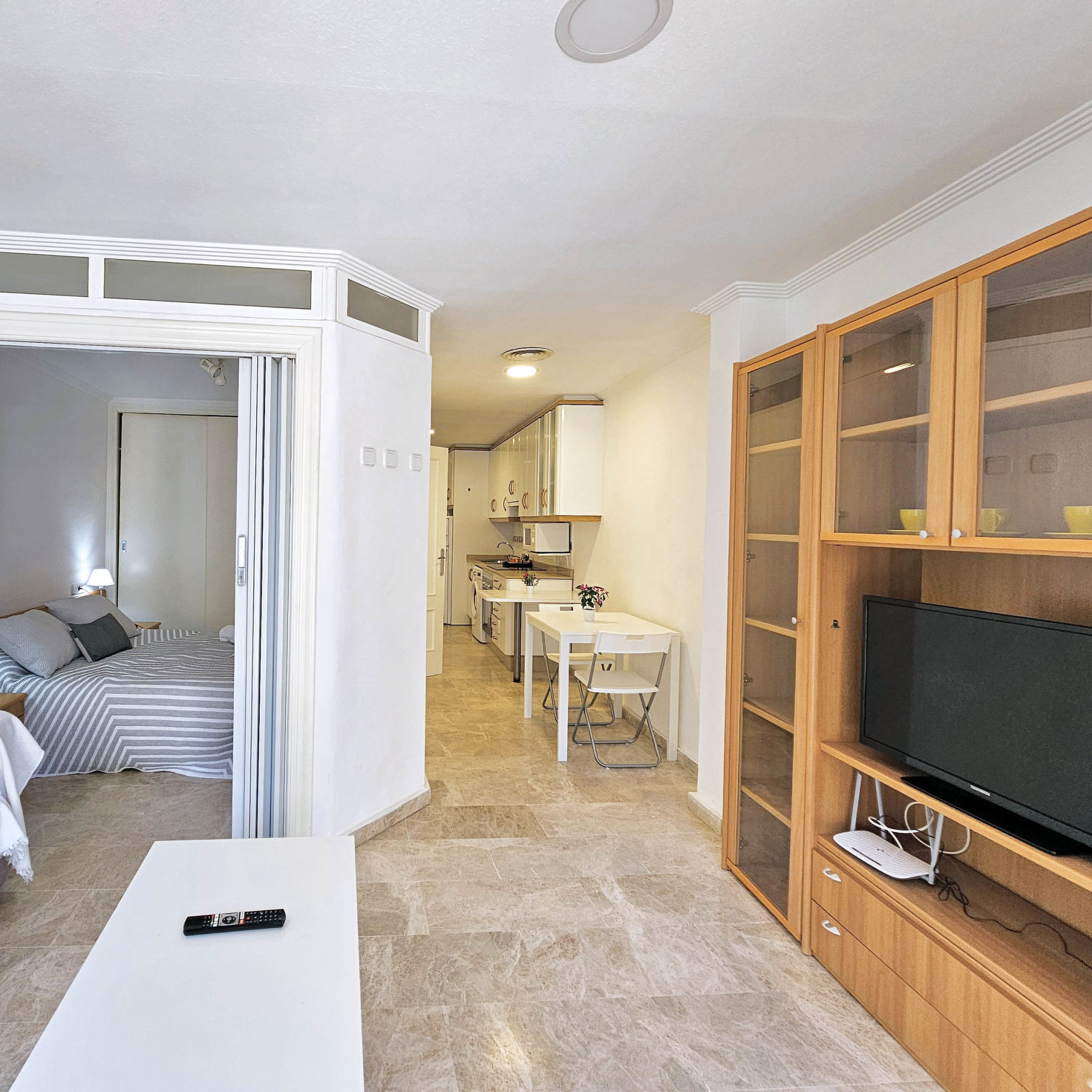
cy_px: 534
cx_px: 395
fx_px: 571
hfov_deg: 85.3
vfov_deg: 87.4
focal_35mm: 16
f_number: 2.2
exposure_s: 1/50
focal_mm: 2.2
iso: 64
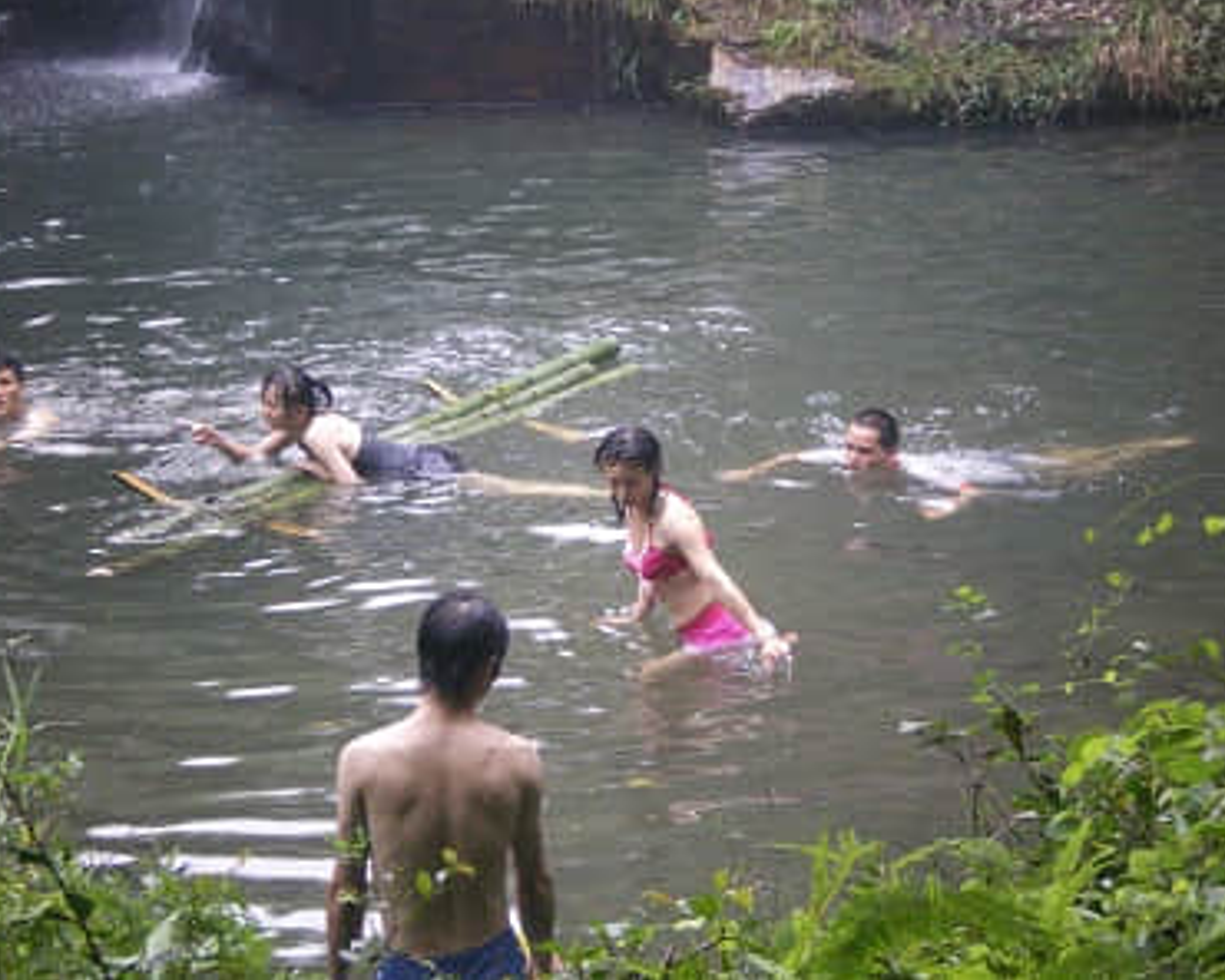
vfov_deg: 12.9
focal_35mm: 120
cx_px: 614
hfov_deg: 16.0
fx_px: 4351
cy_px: 488
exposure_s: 1/60
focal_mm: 18.9
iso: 400
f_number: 5.9
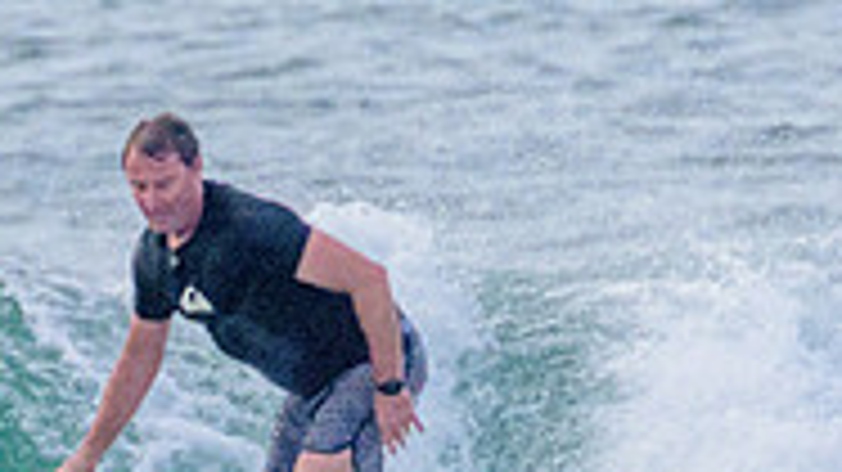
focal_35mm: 3564
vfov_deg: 0.3
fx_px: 79537
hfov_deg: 0.6
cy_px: 590
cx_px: 124
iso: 1400
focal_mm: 800
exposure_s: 1/2000
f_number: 11
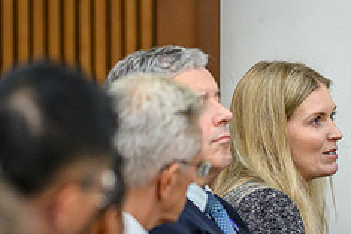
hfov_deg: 4.1
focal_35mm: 506
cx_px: 306
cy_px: 165
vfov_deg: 2.7
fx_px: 4936
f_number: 1.8
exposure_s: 1/250
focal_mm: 135
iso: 1100
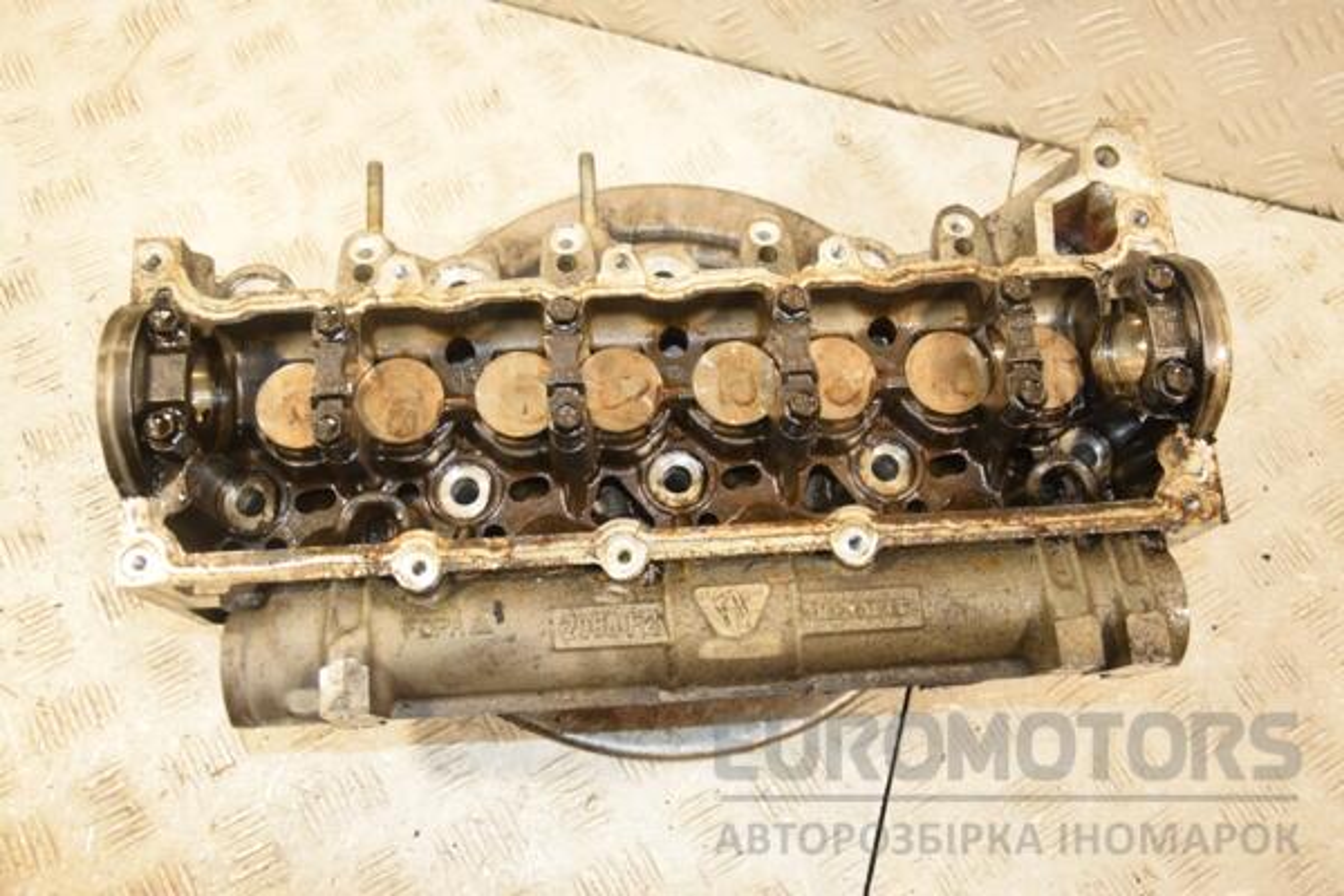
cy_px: 448
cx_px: 672
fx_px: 1344
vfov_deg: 36.9
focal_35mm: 36
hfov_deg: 53.1
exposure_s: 1/160
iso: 800
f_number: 5
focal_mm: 24
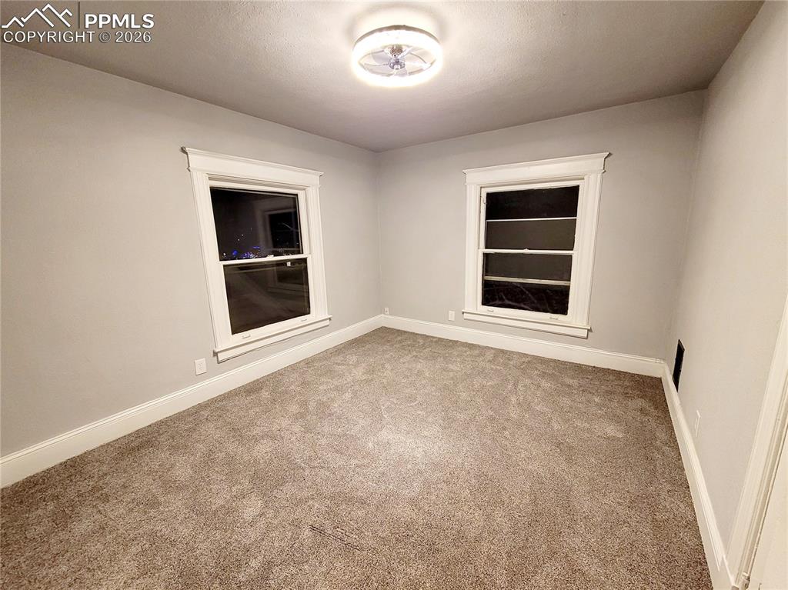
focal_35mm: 13
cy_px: 295
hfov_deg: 106.2
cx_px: 394
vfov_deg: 89.9
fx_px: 296
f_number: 2.2
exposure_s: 1/30
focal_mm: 2.2
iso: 500
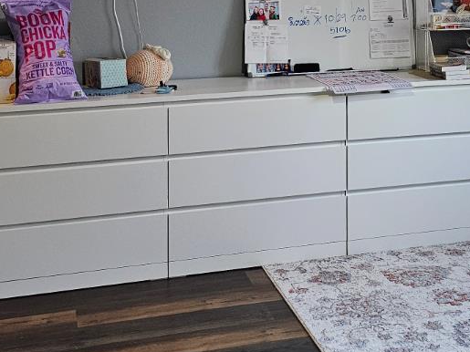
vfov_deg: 20.9
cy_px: -35
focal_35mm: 67
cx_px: 349
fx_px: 909
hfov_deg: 28.6
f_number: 1.7
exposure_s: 1/120
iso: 500
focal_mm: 6.3
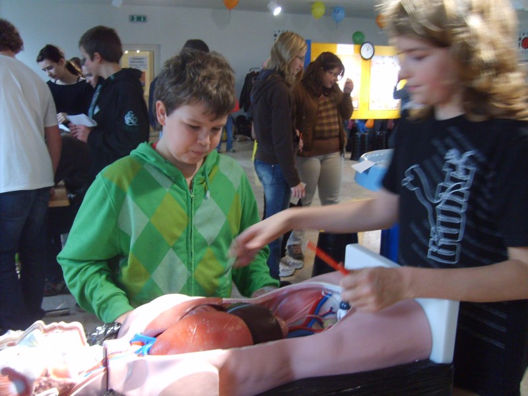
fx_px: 534
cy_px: 198
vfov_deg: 40.7
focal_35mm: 35
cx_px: 264
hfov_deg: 52.6
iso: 133
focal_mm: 5.8
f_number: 2.8
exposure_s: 1/30
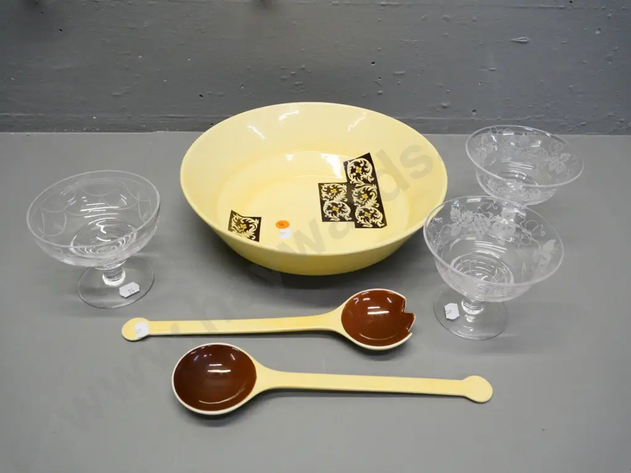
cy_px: 236
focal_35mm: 30
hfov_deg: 60.0
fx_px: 547
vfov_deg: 46.8
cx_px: 316
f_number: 5.6
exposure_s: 1/200
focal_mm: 15
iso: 3200
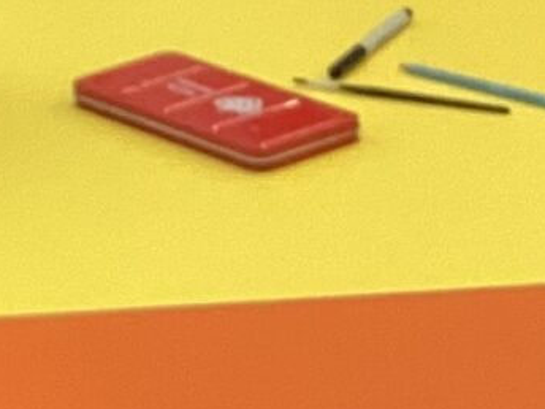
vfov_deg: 6.4
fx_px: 3637
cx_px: 360
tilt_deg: -23.9
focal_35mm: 231
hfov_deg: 8.6
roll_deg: +2.1
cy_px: 304
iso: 80
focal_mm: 3.3
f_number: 2.4
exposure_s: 1/60
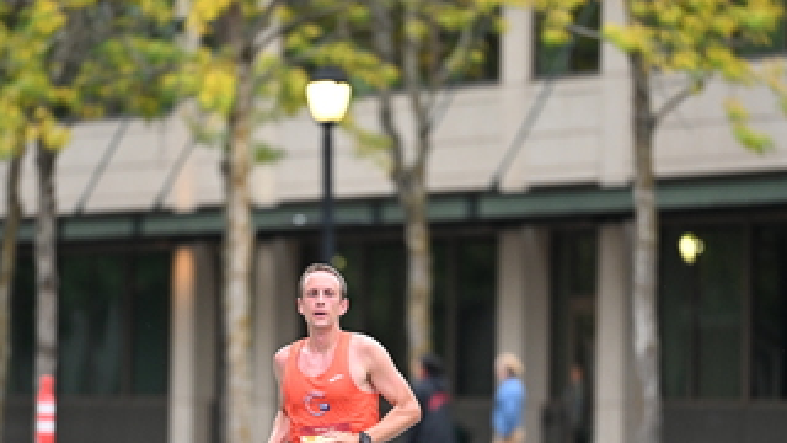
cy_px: 352
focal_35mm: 360
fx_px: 7513
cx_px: 343
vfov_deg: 3.4
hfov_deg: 6.0
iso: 1600
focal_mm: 200
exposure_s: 1/640
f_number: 2.8
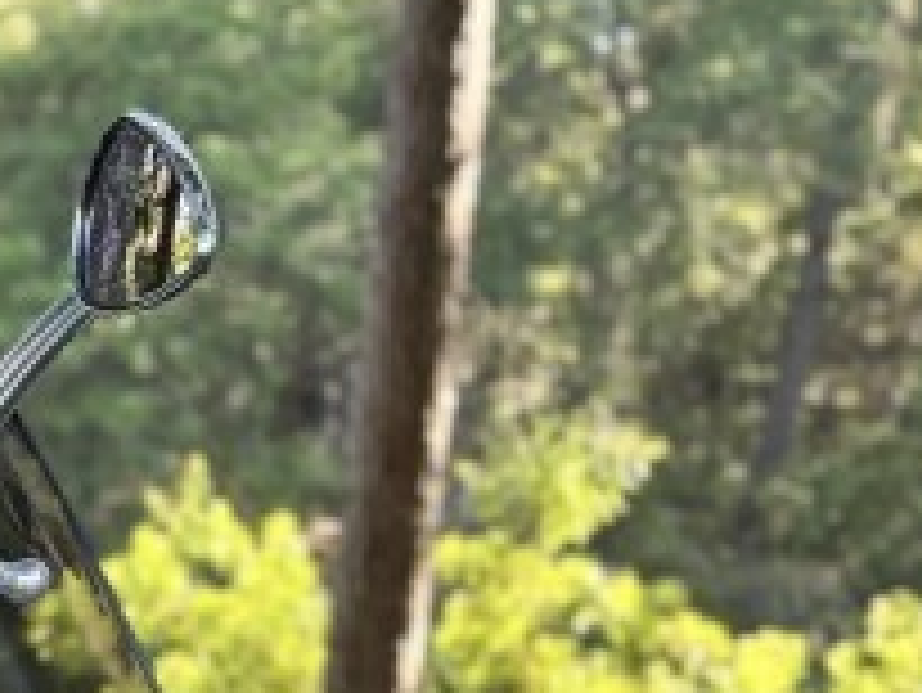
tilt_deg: -19.4
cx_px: -1289
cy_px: 1660
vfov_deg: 9.7
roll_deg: -1.8
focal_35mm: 135
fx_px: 3598
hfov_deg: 11.9
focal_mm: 5.96
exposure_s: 1/121
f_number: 1.6
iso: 40
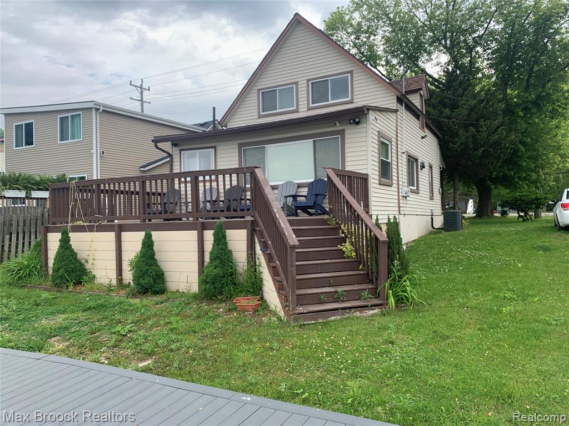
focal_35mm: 26
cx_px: 284
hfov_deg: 67.3
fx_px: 427
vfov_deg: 53.1
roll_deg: +1.3
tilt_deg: +0.7
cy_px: 213
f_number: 1.8
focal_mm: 4.25
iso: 25
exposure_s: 1/537
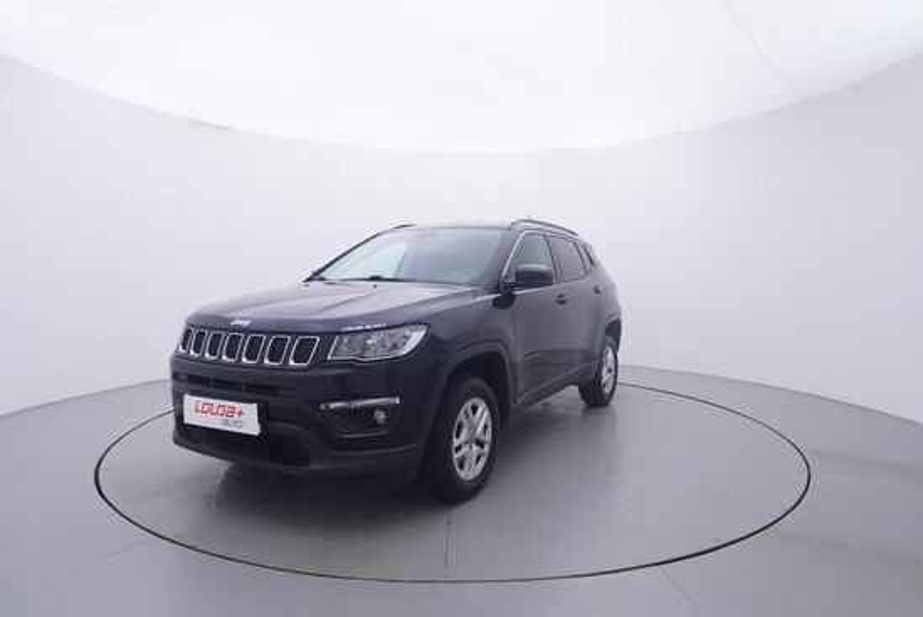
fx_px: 577
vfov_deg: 56.2
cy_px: 308
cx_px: 462
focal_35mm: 22
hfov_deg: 77.3
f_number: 5
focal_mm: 15
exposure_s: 1/80
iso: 200
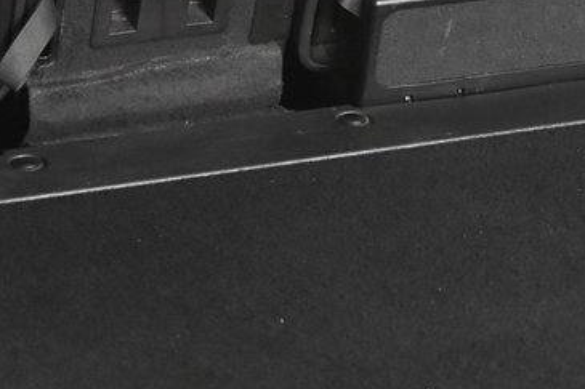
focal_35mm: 200
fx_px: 3248
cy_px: 126
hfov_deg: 10.2
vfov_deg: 6.9
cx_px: 513
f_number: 3.5
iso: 4000
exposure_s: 1/60
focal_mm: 38
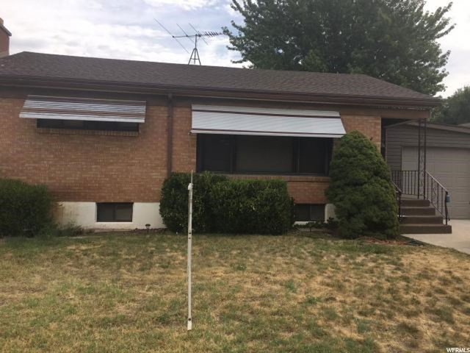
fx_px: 394
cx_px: 235
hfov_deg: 61.7
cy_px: 176
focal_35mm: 29
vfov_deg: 48.2
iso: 25
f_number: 2.2
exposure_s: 1/1083
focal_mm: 4.15
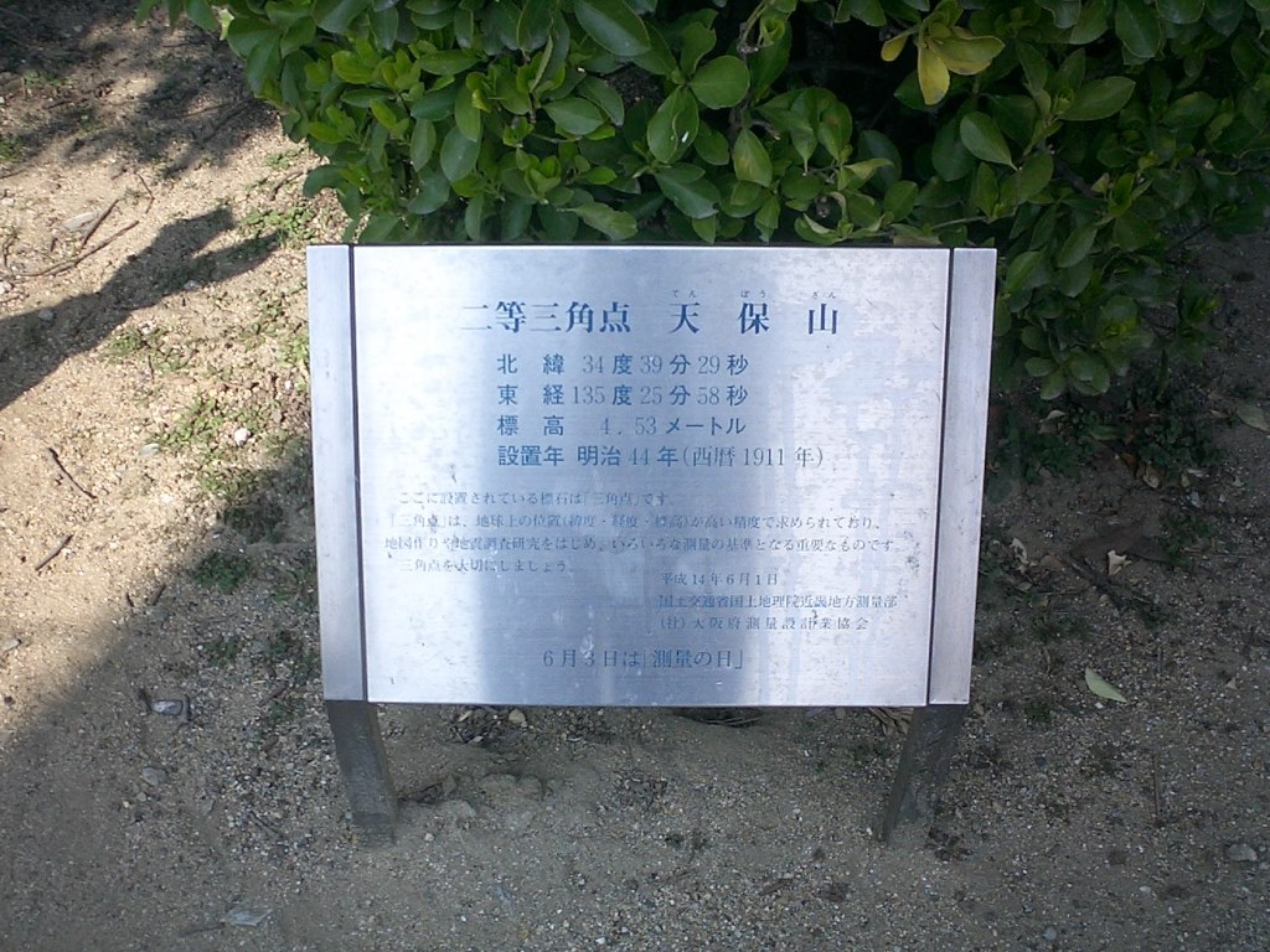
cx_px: 635
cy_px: 476
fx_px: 1357
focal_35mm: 37
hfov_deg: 50.1
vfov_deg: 38.7
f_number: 3.5
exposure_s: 1/500
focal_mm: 5.6
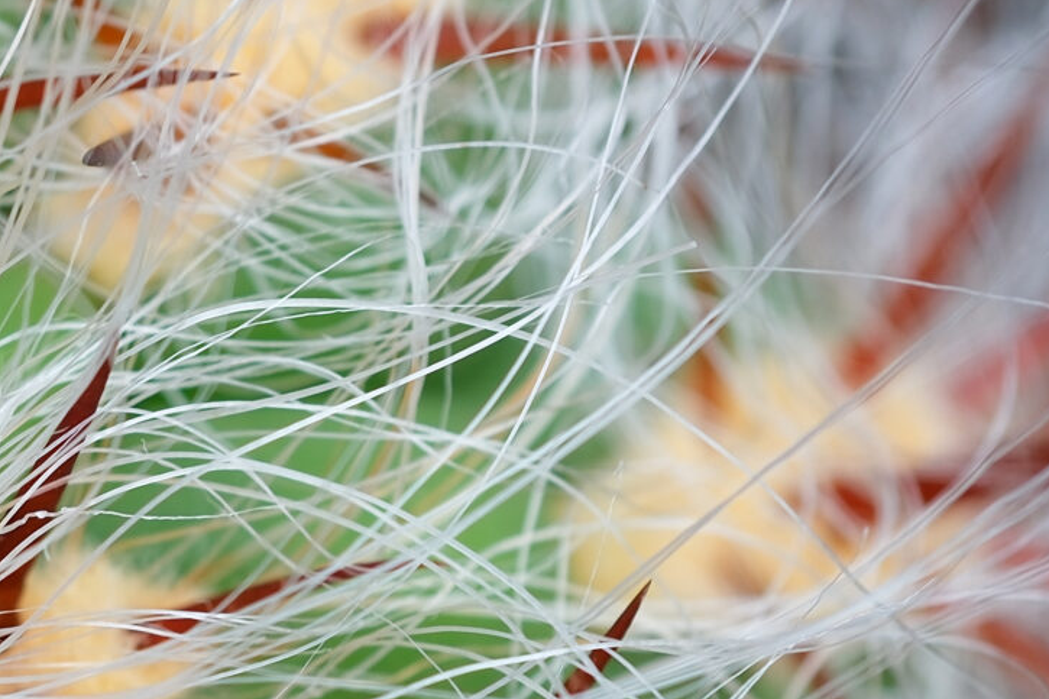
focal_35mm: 424
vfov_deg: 3.2
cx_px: -476
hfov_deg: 4.8
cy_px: 789
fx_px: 12351
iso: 160
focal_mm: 80
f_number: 4
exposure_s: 1/180
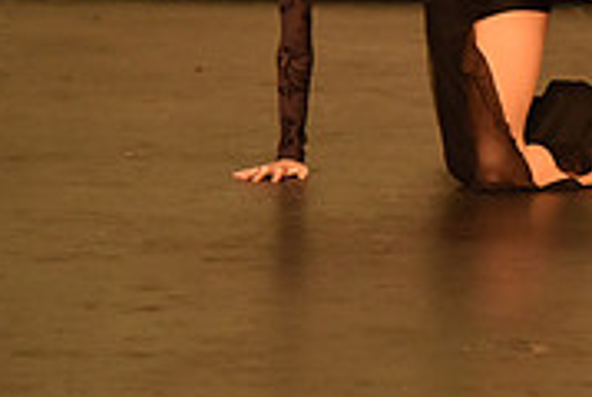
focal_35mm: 550
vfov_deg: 2.5
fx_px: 9059
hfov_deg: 3.7
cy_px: -160
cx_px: 837
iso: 2000
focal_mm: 170
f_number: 4.5
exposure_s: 1/250
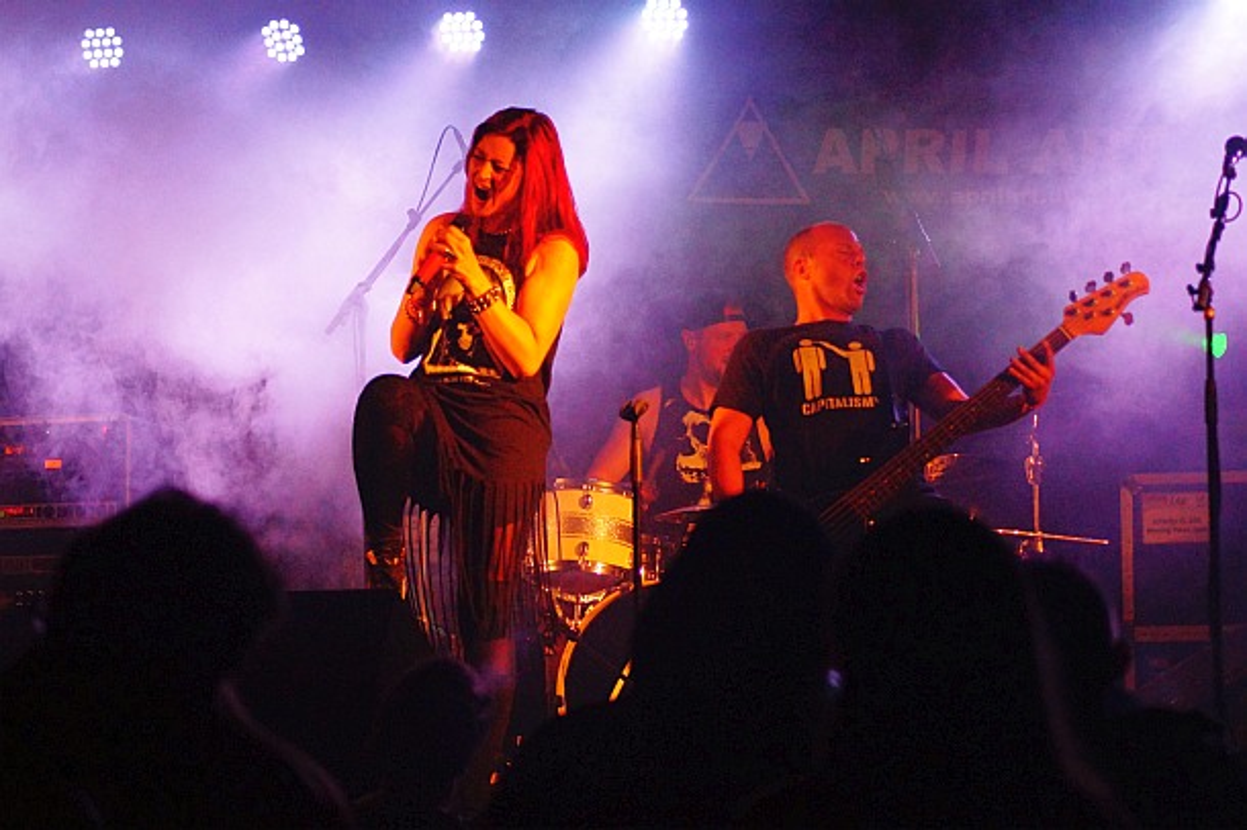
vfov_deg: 10.7
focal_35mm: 128
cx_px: 624
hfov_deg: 16.1
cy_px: 415
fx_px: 4414
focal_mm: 85
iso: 3200
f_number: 4
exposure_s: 1/160
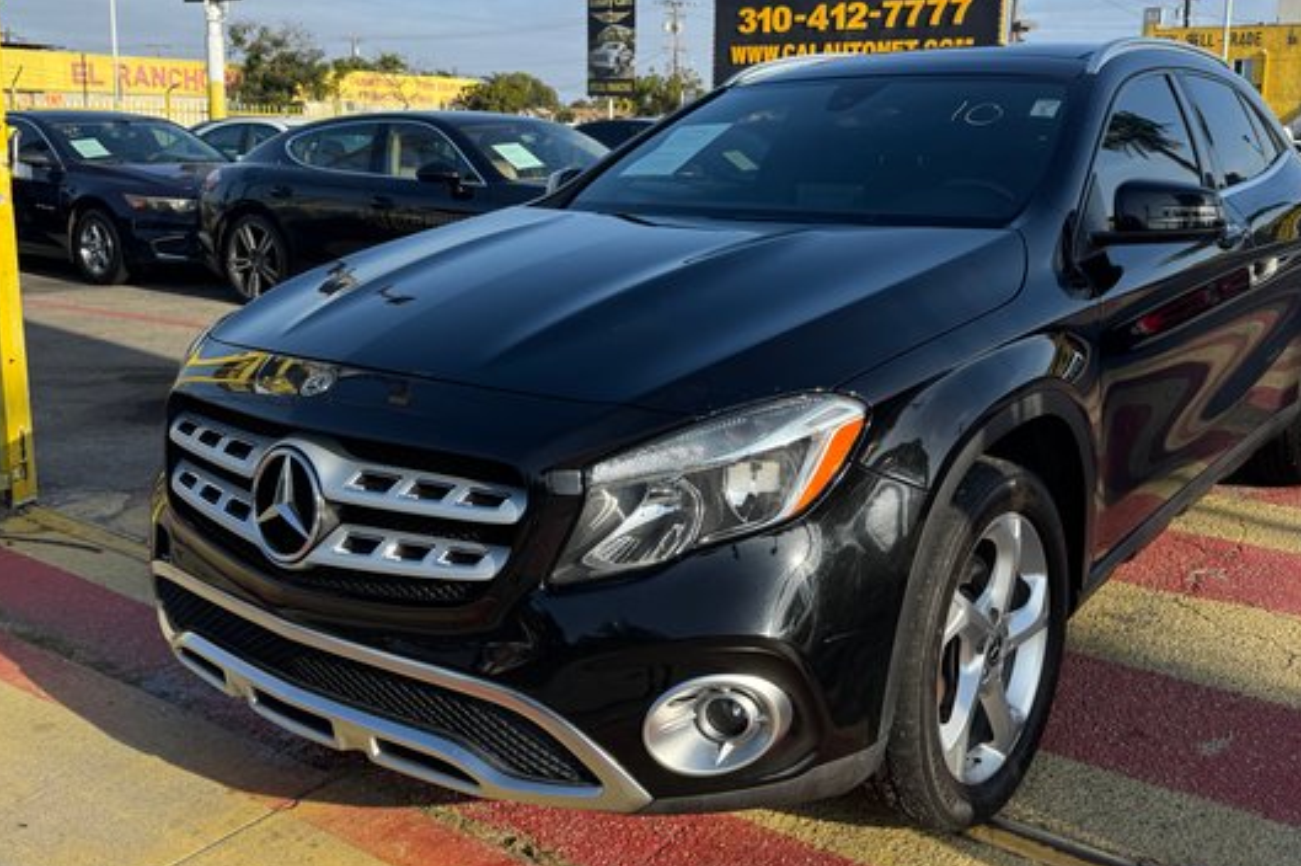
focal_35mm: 34
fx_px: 1228
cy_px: 342
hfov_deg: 55.7
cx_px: 716
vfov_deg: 38.7
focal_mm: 6.76
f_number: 1.78
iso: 80
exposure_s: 1/2604
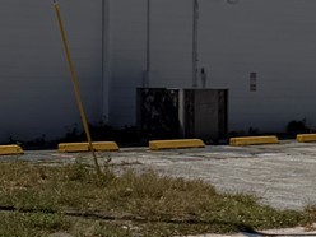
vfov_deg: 9.5
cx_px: -409
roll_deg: +0.0
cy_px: 31
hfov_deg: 11.0
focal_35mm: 155
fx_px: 1415
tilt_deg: +1.9
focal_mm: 6.76
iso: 80
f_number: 1.78
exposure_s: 1/14286
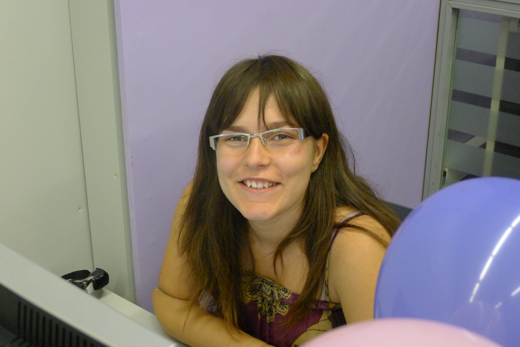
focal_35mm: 55
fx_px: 795
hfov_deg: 36.2
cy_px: 174
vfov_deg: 24.6
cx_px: 260
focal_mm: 11.7
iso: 800
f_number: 2.8
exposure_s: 1/60
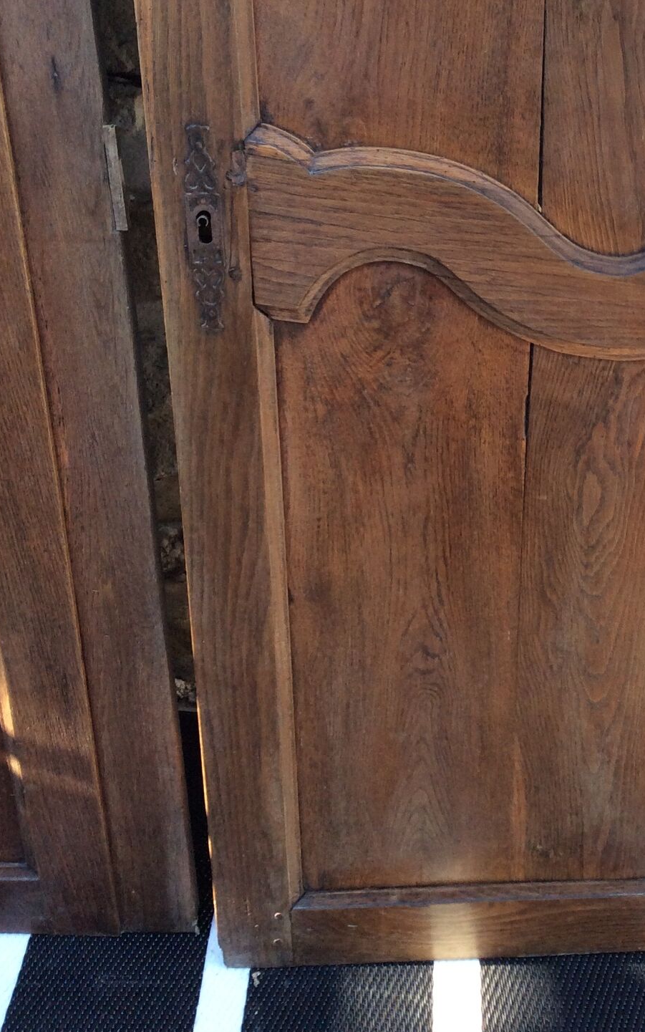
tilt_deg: -31.0
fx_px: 1321
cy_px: 382
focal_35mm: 47
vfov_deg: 42.3
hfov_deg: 27.1
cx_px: 484
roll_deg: -1.0
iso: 64
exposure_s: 1/100
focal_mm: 3.3
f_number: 2.4
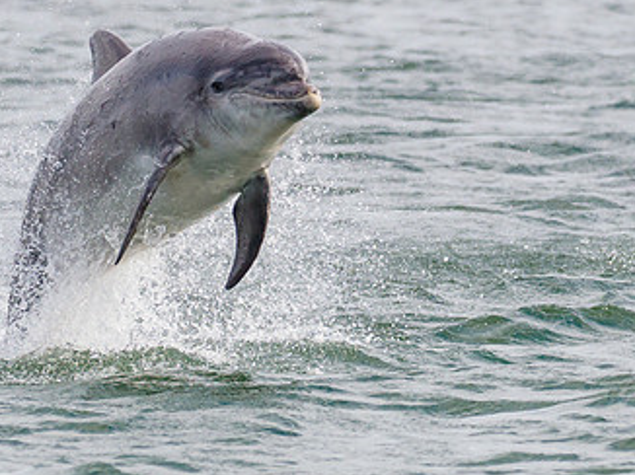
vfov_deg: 1.0
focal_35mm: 1542
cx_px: 199
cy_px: 370
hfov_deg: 1.3
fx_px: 28266
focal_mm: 300
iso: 400
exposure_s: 1/2000
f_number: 4.5
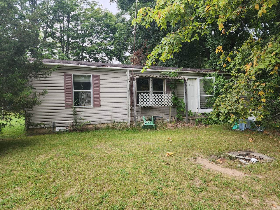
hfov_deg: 73.9
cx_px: 140
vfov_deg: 58.9
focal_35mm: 23
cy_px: 105
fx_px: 186
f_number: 1.8
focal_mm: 6.4
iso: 40
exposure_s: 1/180
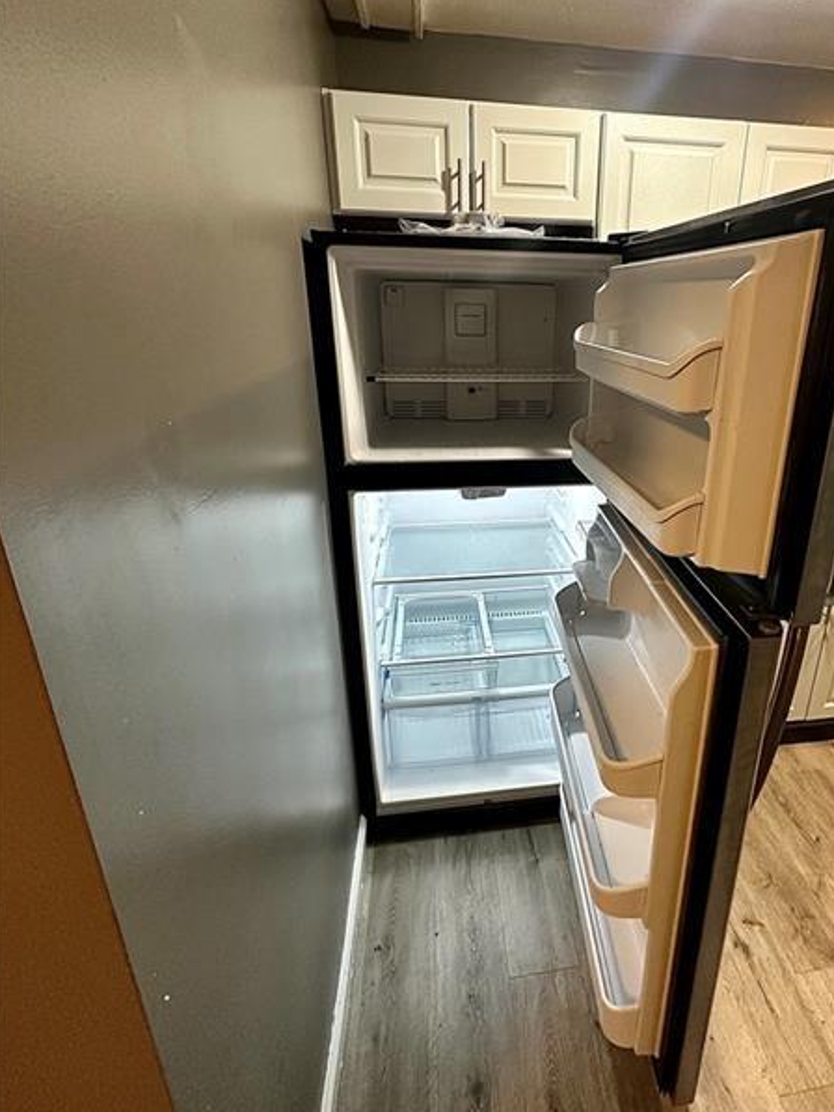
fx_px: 578
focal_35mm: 18
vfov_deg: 87.5
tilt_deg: -19.3
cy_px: 501
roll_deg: -1.2
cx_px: 529
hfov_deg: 70.3
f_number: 2.2
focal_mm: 2.22
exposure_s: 1/60
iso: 250
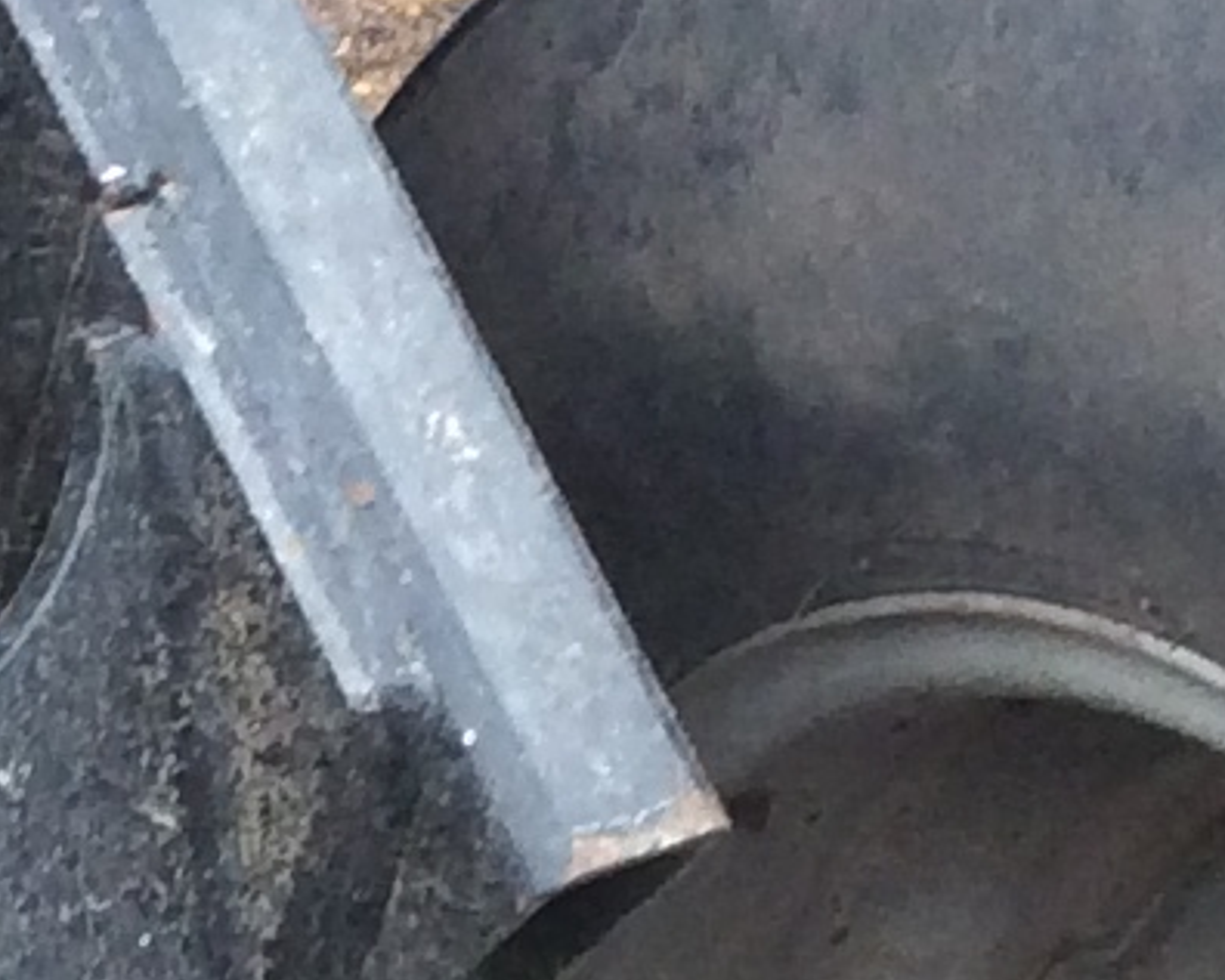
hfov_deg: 9.4
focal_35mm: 204
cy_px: 1376
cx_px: -170
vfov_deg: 7.5
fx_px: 7398
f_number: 2.4
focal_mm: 3.3
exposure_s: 1/120
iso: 64
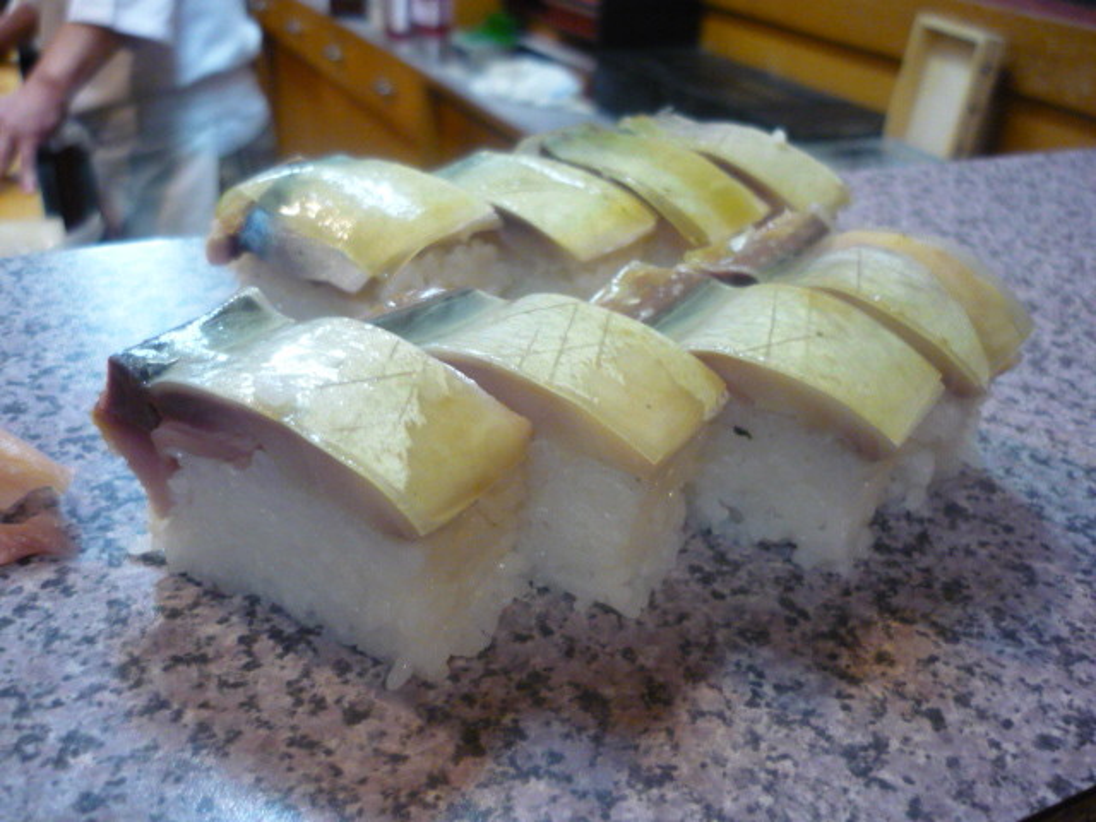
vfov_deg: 42.9
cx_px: 548
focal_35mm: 33
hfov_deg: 55.4
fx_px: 1045
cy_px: 411
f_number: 2.8
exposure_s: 1/30
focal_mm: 5.5
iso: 400
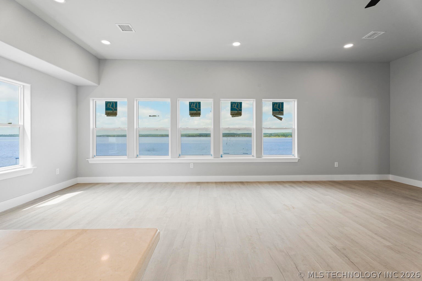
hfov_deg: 96.7
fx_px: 188
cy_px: 140
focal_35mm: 16
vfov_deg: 73.7
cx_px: 211
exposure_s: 1/10
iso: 200
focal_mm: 16
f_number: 9
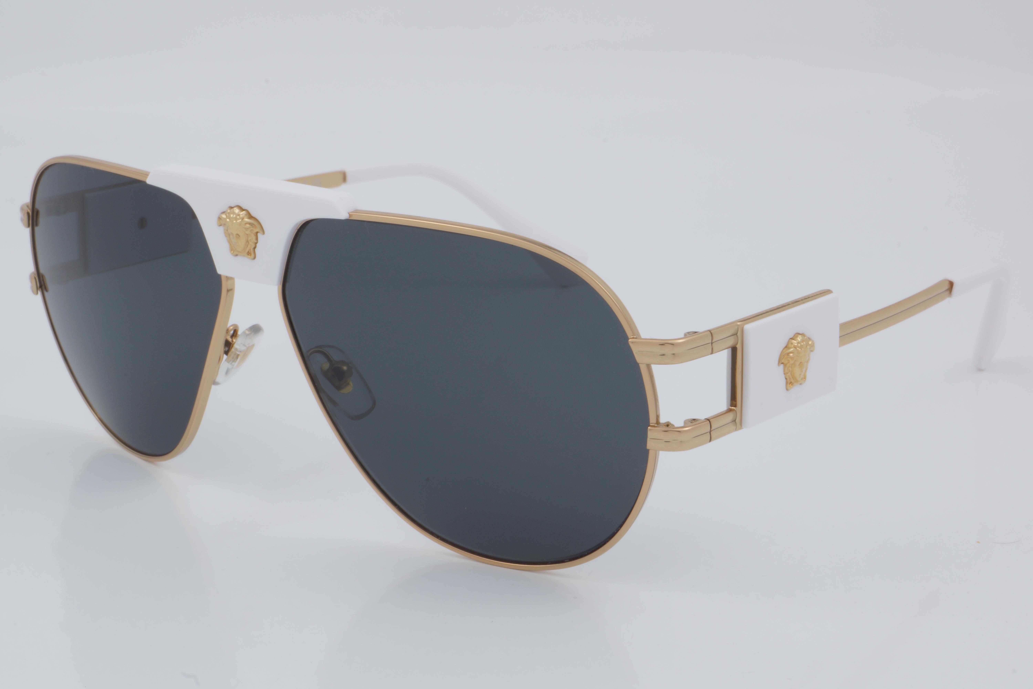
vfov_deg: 18.2
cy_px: 344
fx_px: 2152
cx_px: 516
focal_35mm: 75
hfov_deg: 27.0
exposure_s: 1/4
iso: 100
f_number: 32
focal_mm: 50
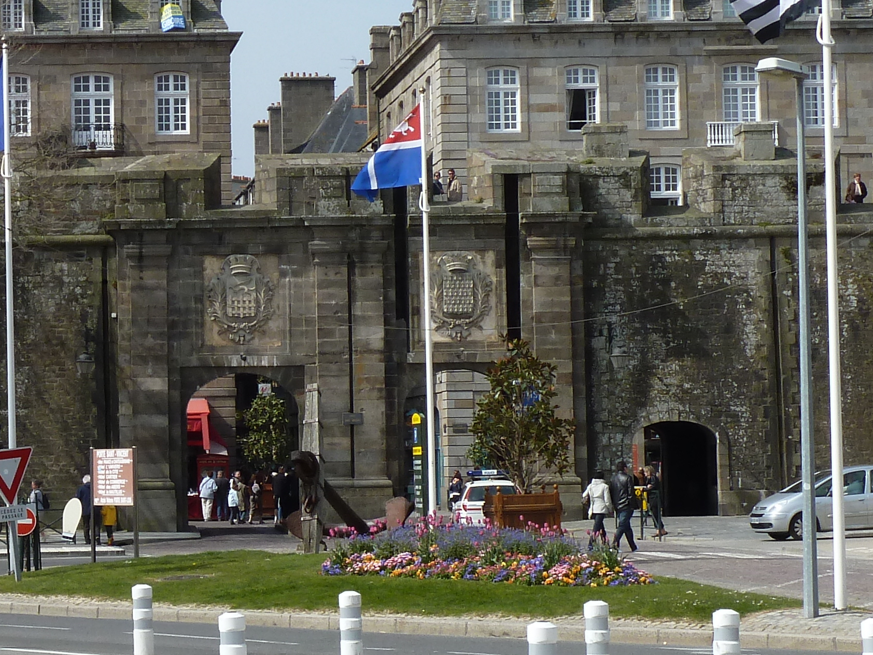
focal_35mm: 114
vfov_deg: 13.0
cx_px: 41
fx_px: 2875
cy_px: 318
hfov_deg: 17.0
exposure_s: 1/400
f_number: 5
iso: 80
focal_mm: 7.9
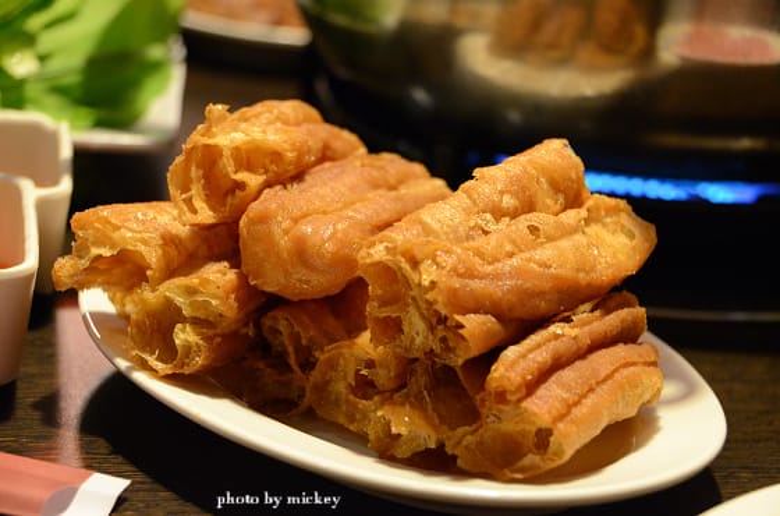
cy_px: 258
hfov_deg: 21.0
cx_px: 390
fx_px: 2107
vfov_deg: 13.9
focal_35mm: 98
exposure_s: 1/20
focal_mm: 65
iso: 3200
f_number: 5
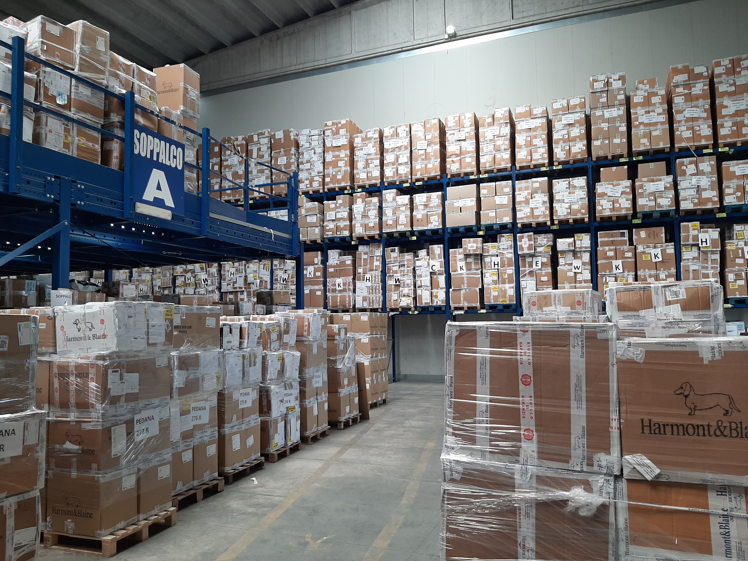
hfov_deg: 67.3
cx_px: 374
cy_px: 280
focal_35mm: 26
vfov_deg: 53.1
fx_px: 562
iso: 40
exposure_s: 1/141
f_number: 1.7
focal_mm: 3.93
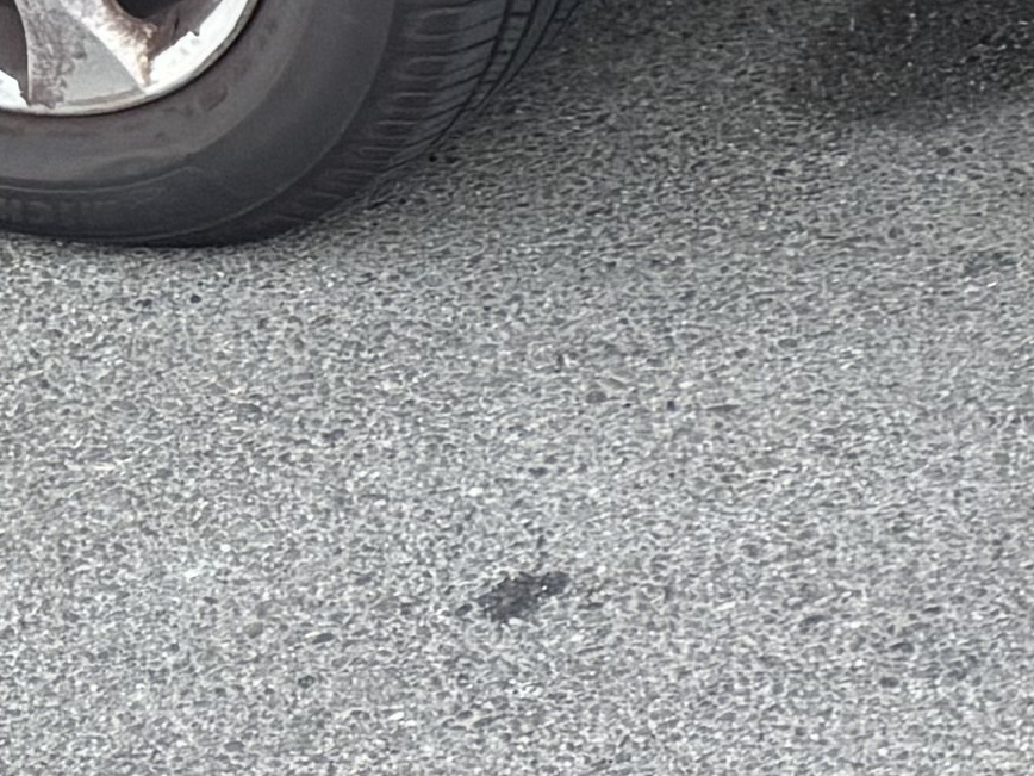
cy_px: -627
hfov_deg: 10.4
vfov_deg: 9.0
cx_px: 2647
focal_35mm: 158
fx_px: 4720
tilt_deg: -24.2
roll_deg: +2.8
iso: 250
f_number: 1.78
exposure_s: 1/60
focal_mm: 6.76
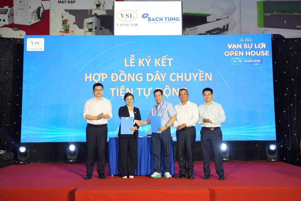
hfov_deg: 50.7
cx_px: 150
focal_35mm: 38
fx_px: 318
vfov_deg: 35.1
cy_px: 100
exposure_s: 1/125
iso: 640
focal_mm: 38
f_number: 4
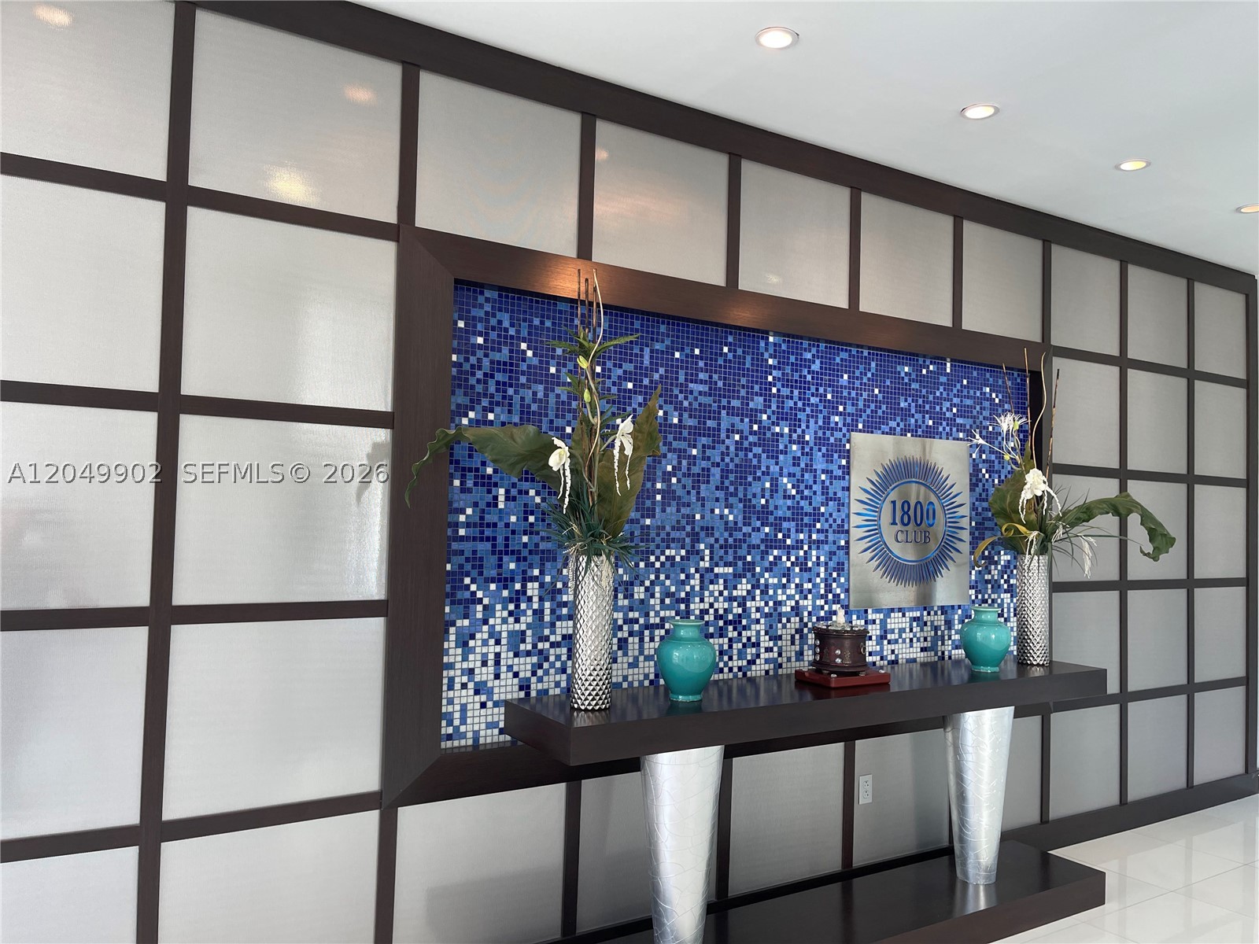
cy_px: 472
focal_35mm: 26
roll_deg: -0.6
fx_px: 946
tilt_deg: +0.8
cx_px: 630
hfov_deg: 67.3
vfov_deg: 53.1
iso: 100
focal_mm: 5.1
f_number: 1.6
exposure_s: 1/121
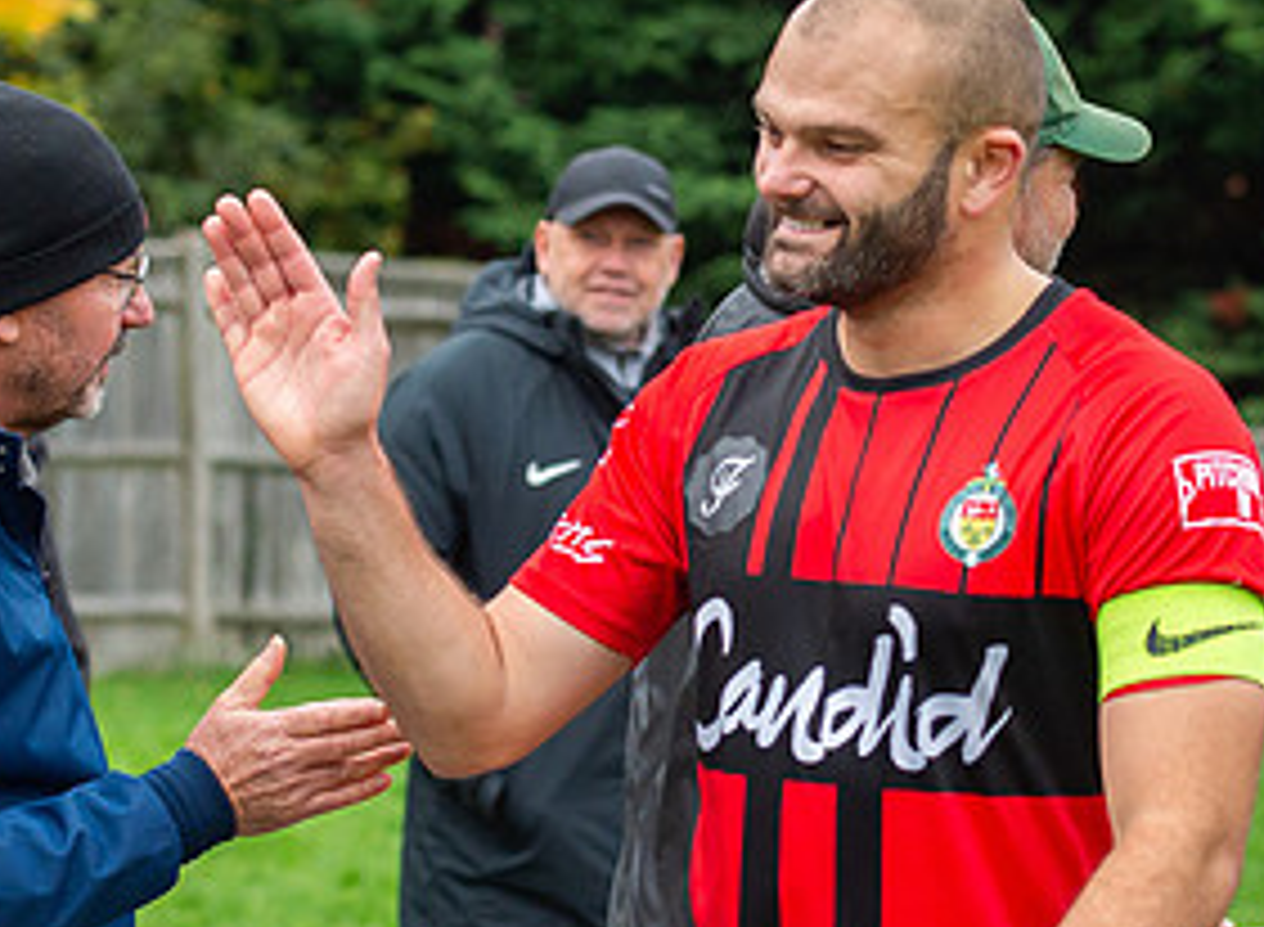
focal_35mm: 187
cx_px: 736
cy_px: 455
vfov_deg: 7.8
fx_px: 6773
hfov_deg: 10.7
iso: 1600
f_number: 4
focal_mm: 70
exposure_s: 1/1000
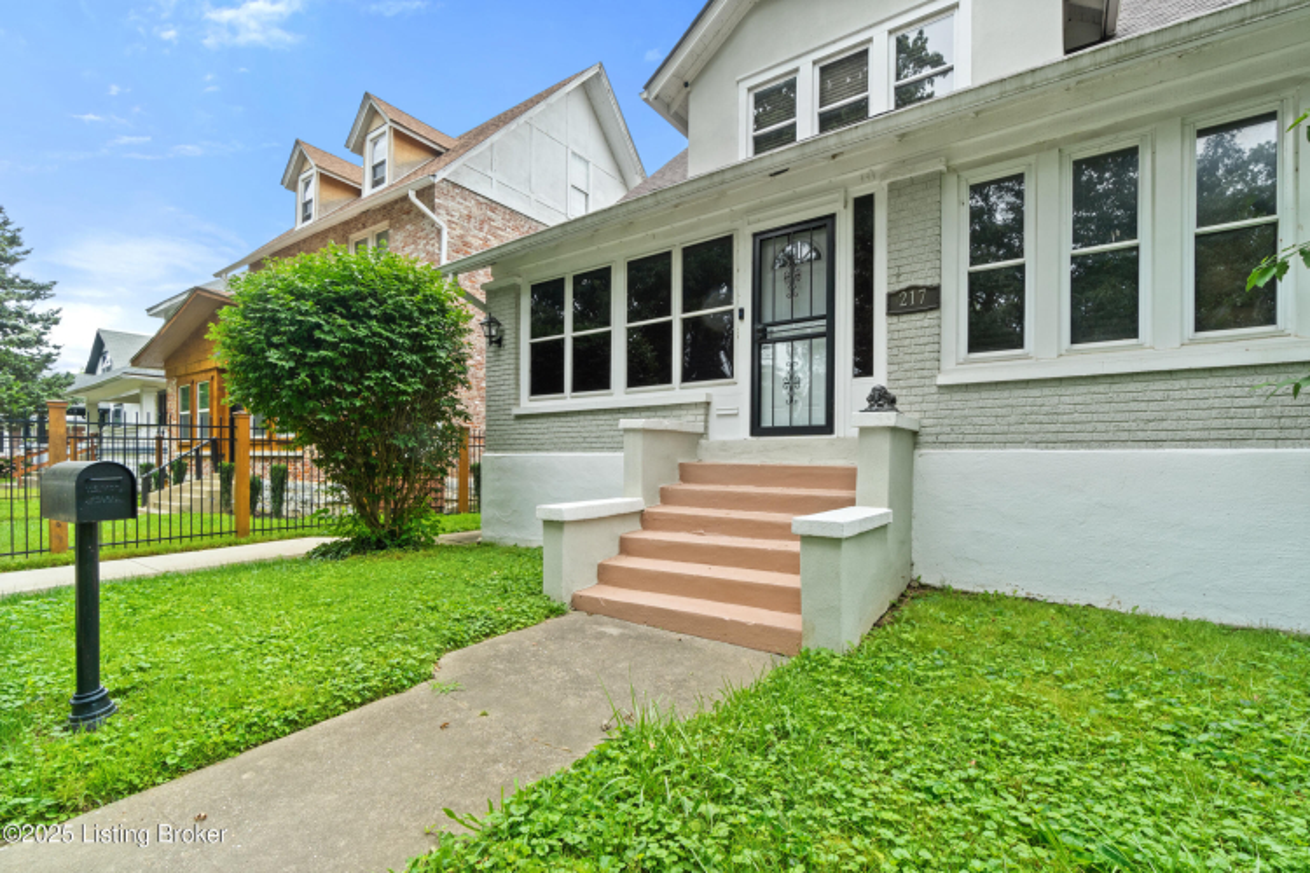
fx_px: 546
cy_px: 436
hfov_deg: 100.4
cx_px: 655
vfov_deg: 77.3
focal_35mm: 15
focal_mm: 10
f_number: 10
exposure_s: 1/30
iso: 400
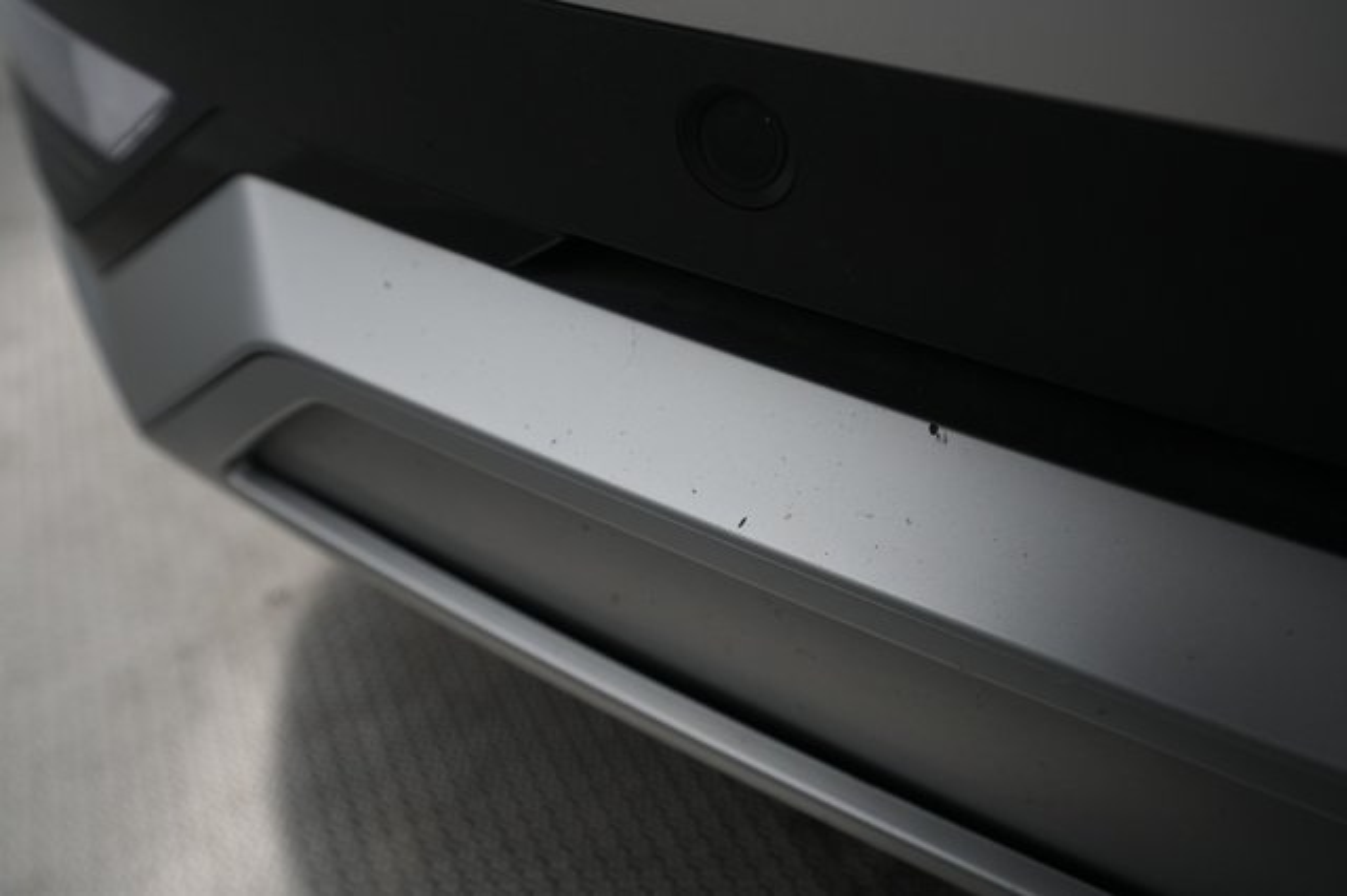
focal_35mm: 28
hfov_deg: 65.5
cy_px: 448
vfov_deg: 46.4
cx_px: 674
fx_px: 1047
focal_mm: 28
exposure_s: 1/125
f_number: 4.5
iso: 1600
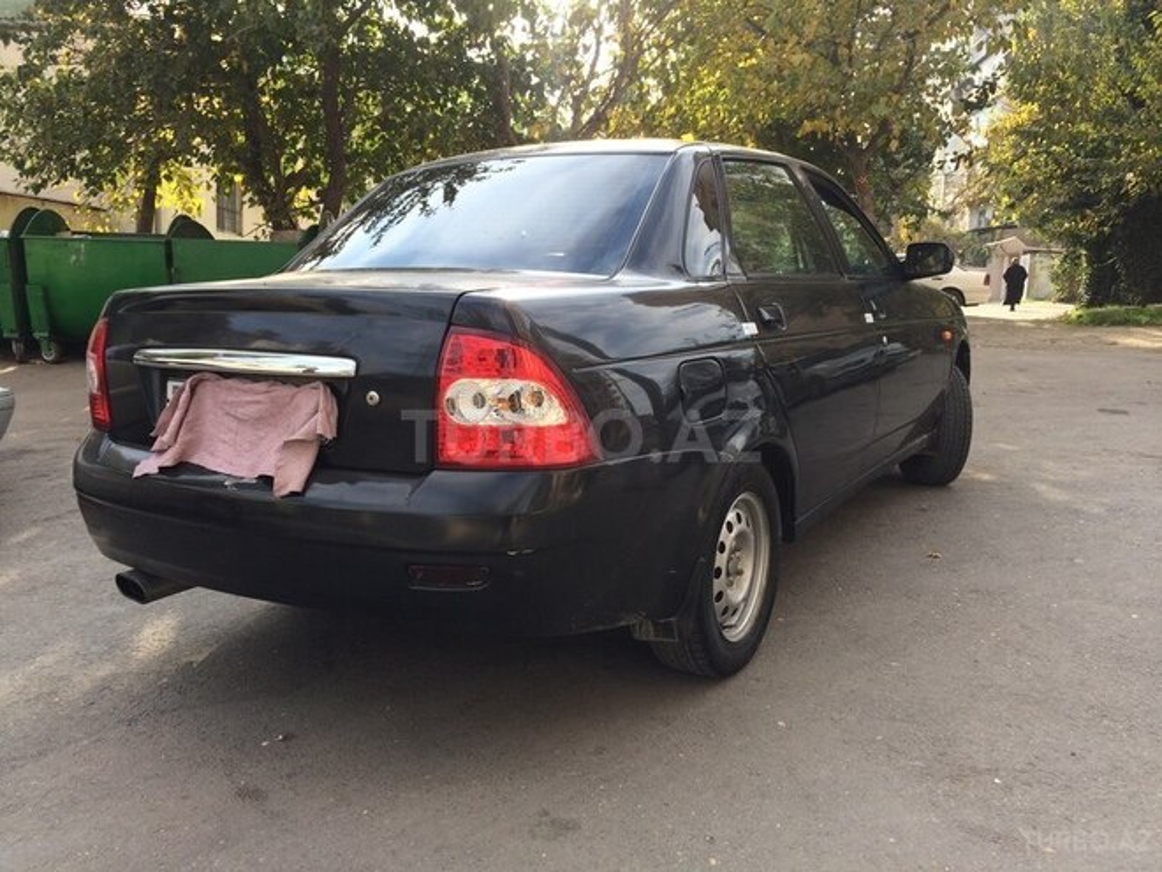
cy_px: 436
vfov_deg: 48.2
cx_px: 581
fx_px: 973
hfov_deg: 61.7
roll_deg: -2.1
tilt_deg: -7.3
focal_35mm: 29
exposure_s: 1/519
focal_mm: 4.15
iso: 32
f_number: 2.2
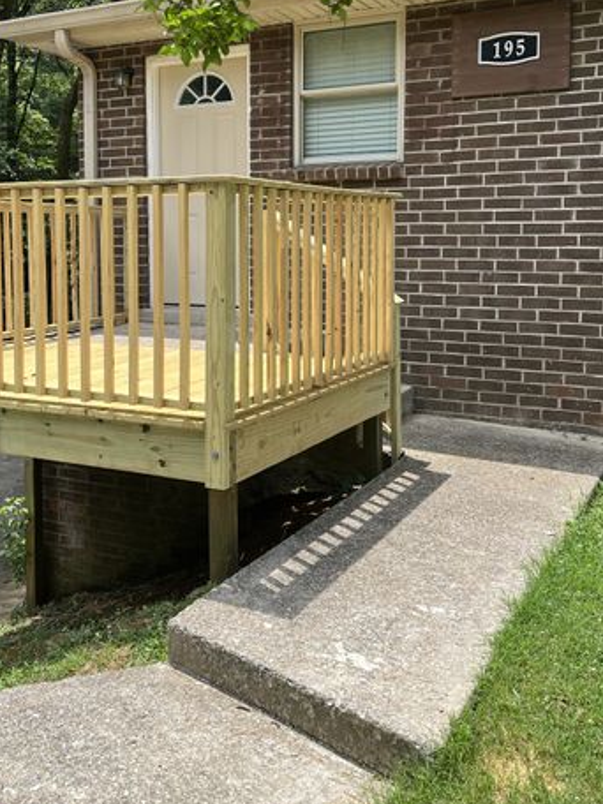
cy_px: 290
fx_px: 883
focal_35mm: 38
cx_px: 227
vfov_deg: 48.4
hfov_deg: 37.5
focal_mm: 5.1
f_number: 1.6
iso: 50
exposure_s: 1/1580
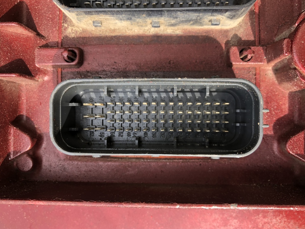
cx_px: 155
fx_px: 256
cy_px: 115
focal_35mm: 29
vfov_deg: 48.2
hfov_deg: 61.6
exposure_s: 1/120
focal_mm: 4
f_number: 1.8
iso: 25
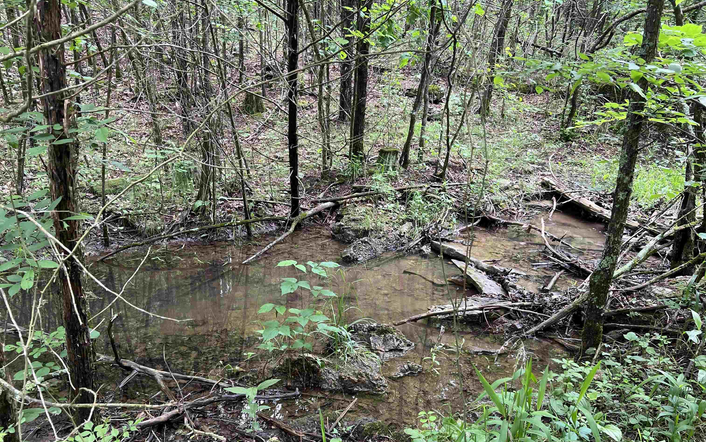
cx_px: 358
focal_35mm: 28
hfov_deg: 66.5
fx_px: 539
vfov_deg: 44.4
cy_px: 260
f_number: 1.5
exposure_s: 1/121
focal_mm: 5.7
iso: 125
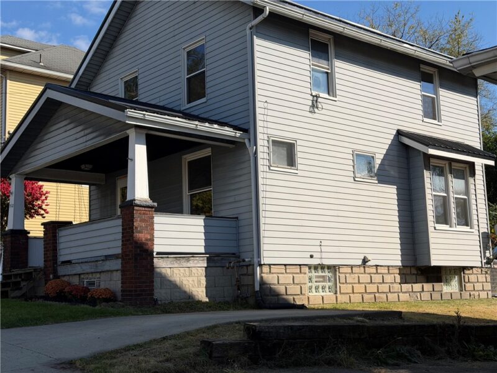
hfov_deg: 39.7
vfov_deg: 30.3
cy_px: 186
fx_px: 689
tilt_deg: +9.3
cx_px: 248
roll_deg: +1.6
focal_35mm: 48
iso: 64
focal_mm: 6.76
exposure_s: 1/5208
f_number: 1.78
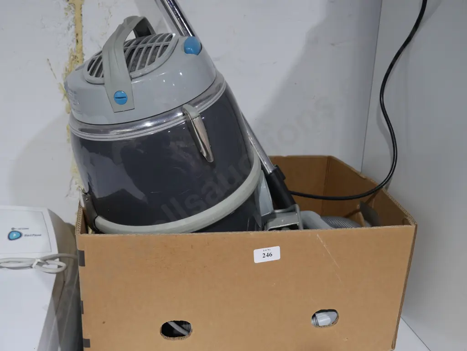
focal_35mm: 34
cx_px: 234
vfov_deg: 41.8
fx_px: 459
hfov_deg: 53.9
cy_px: 176
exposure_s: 1/60
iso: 640
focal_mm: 17
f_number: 4
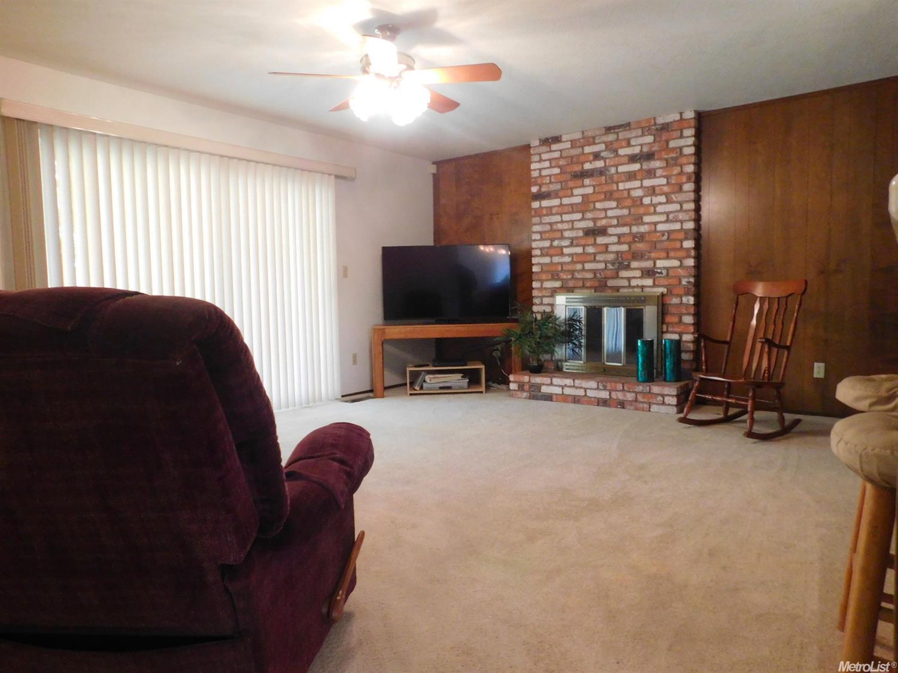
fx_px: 596
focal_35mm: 23
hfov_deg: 73.9
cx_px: 449
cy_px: 336
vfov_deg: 58.9
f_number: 3
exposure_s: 1/15
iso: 400
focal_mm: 4
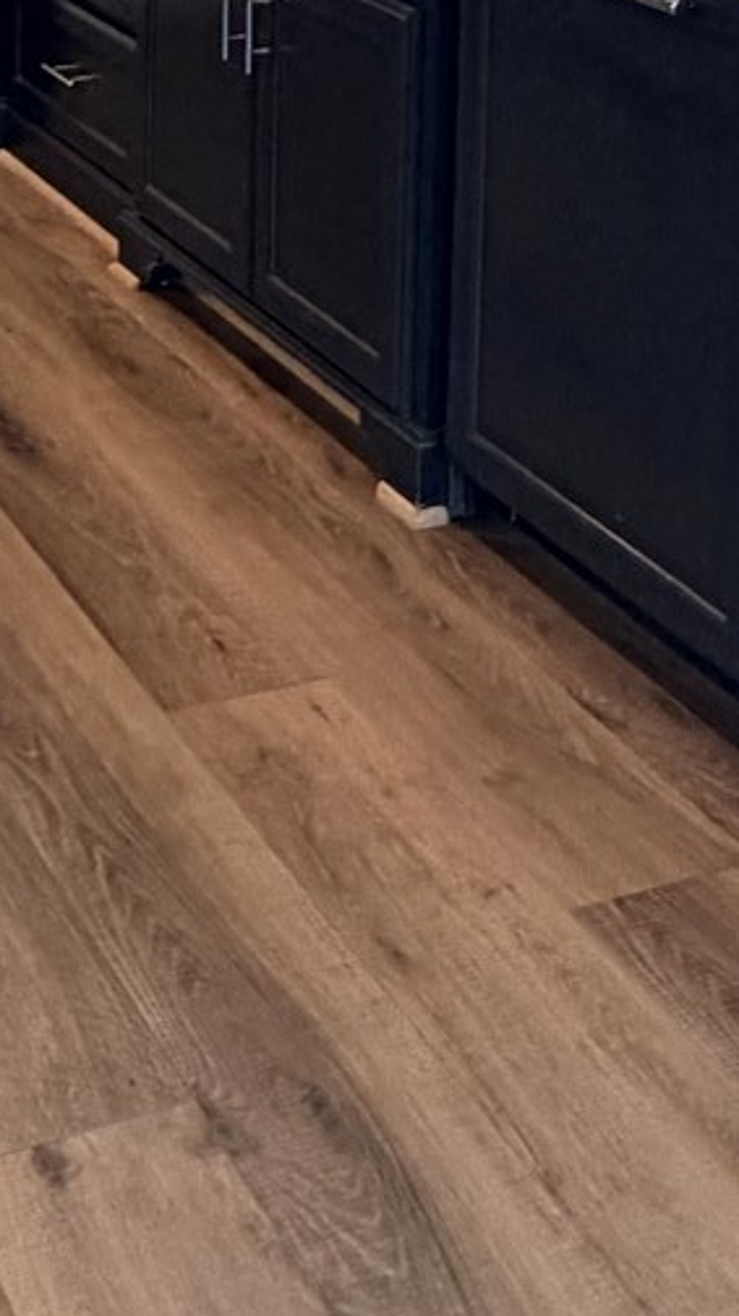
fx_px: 2163
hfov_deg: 18.8
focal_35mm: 62
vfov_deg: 28.3
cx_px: -13
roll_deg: -0.4
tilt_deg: -4.9
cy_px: -366
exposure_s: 1/60
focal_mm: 2.22
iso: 160
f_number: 2.2
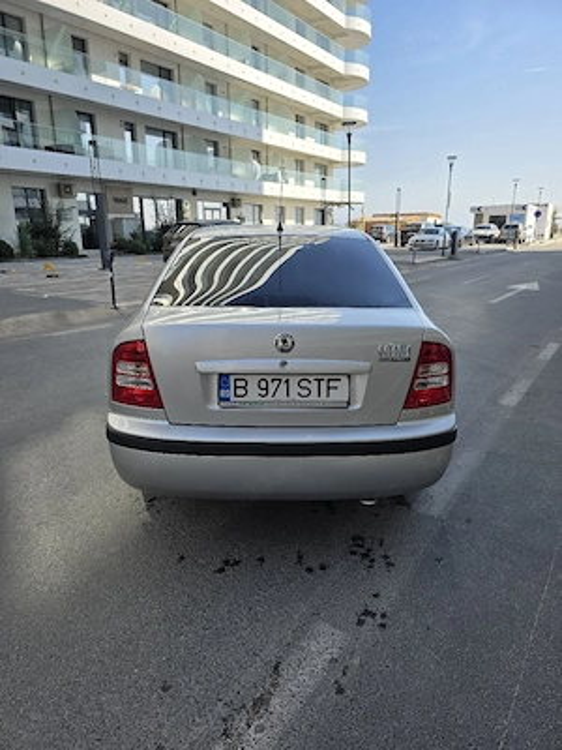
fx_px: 498
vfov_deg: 73.9
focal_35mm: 23
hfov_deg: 58.9
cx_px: 281
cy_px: 375
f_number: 1.7
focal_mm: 6.3
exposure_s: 1/5000
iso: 80
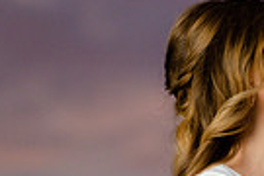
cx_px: 540
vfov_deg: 1.9
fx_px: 5170
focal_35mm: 705
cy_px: 169
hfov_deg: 2.9
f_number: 4
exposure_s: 1/250
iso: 400
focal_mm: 164
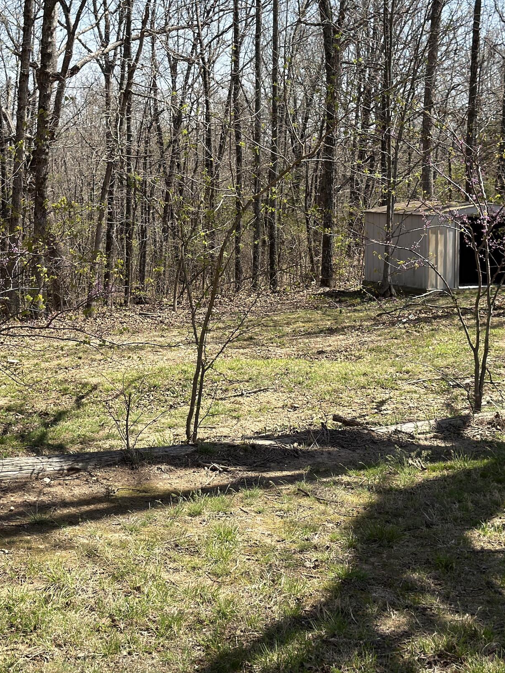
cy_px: 261
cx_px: 169
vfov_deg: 29.7
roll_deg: -0.9
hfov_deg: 22.5
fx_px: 1264
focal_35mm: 65
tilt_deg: -5.8
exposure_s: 1/2915
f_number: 1.78
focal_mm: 6.76
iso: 80
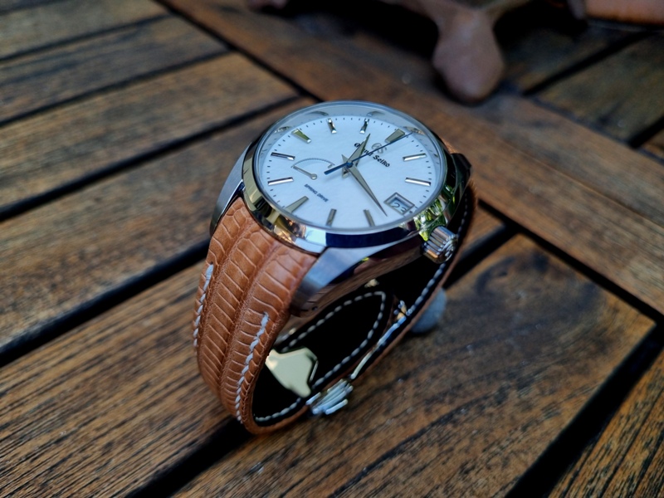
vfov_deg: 53.1
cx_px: 332
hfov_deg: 67.3
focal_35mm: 26
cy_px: 249
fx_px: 499
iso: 50
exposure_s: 1/100
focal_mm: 5.4
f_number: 1.8
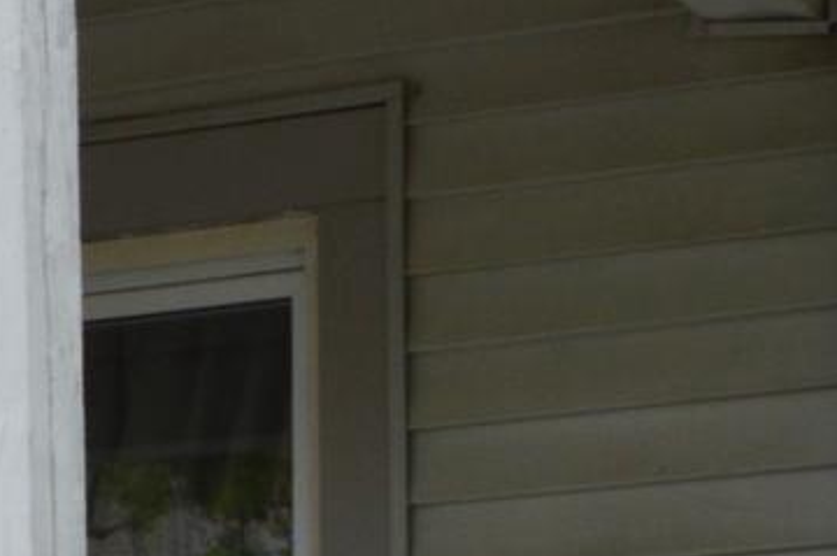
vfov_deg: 6.4
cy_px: 1320
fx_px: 4760
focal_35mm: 205
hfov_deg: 10.0
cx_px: 505
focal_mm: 24
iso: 400
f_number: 9
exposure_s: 1/160
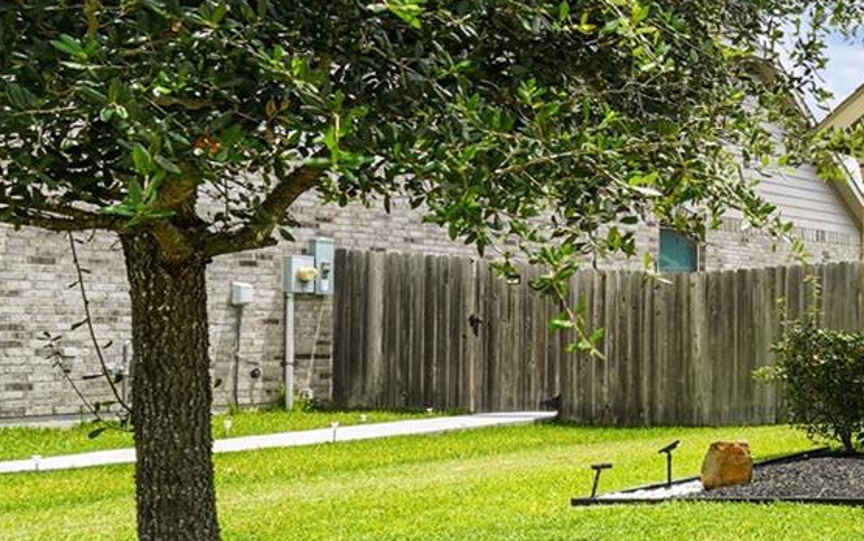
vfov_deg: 21.6
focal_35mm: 60
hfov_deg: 22.6
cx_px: 1495
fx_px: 1413
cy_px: 319
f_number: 8
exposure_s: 1/60
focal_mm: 16
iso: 100
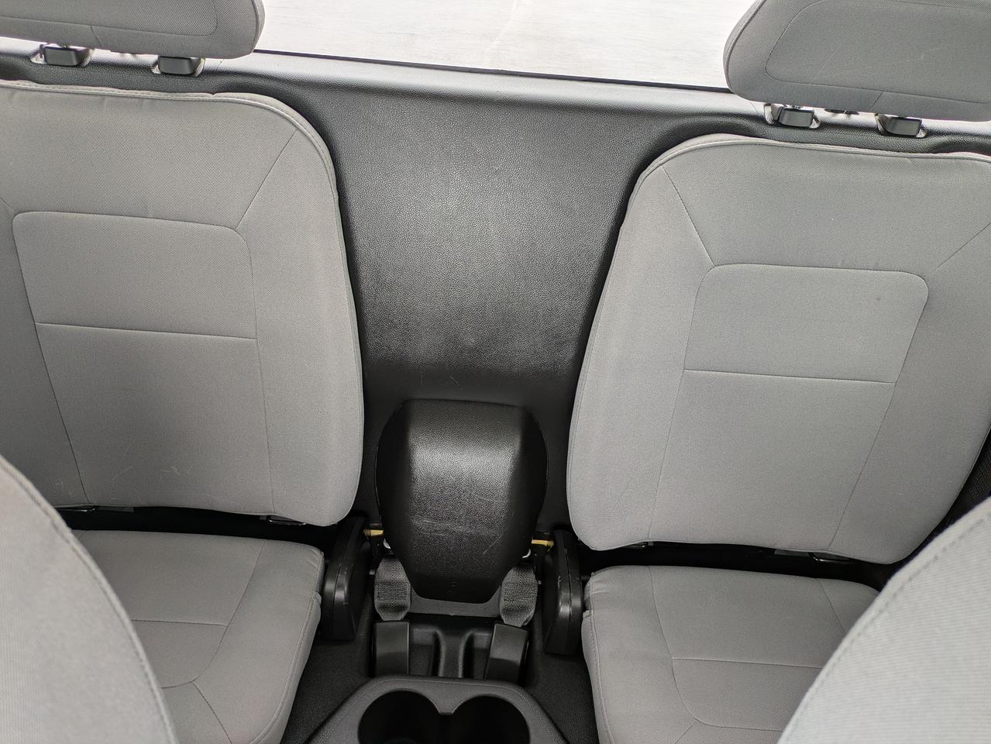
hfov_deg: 69.4
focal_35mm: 25
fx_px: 716
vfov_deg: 54.9
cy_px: 372
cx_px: 496
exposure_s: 1/40
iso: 58
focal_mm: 5.43
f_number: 1.89
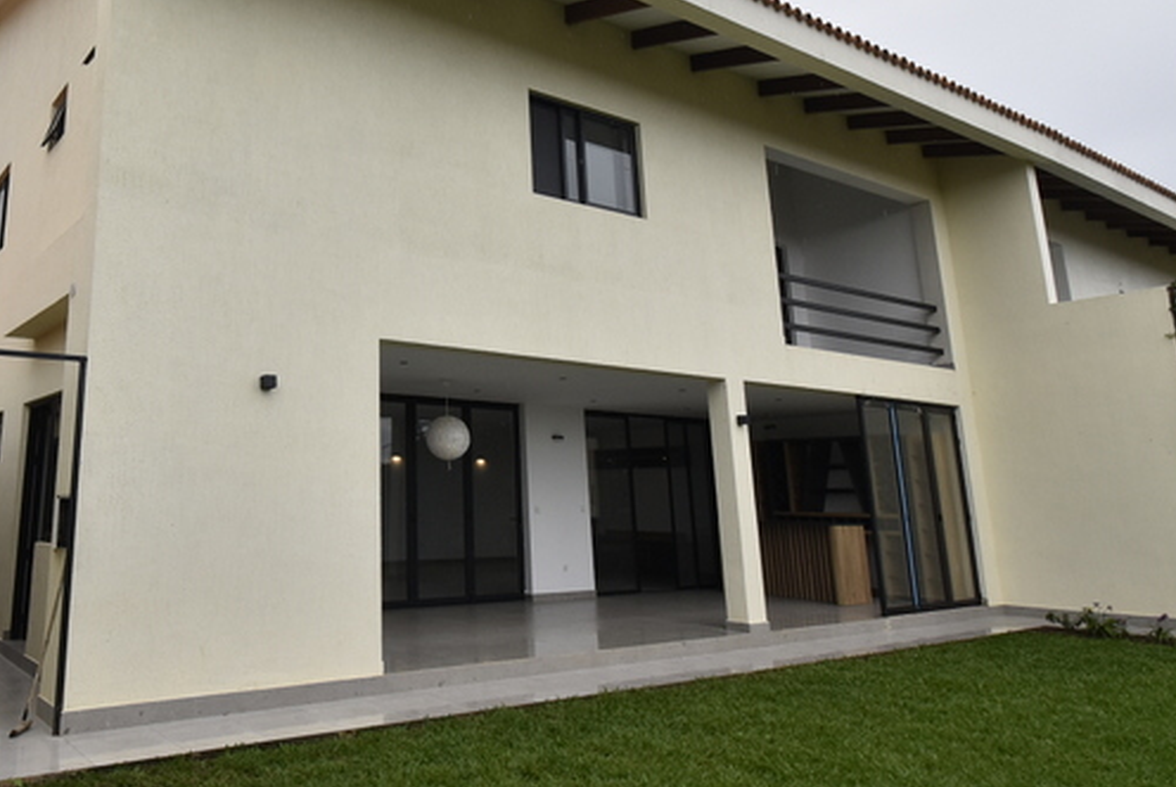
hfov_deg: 65.9
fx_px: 850
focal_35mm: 26
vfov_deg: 49.2
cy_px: 293
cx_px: 325
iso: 400
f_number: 8
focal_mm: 10
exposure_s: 1/500
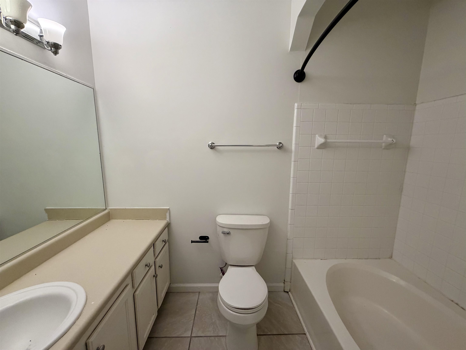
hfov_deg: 102.1
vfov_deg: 85.7
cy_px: 175
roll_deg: -0.1
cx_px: 233
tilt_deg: -8.9
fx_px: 188
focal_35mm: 14
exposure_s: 1/120
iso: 250
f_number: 2.2
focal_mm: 2.22
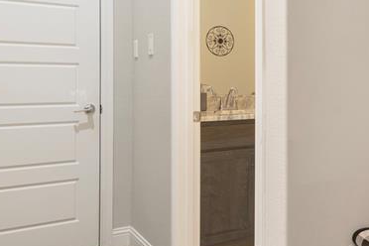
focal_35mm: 44
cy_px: 84
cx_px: 309
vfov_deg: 30.3
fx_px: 451
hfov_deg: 42.0
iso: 100
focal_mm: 16
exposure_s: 1.3
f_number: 7.1
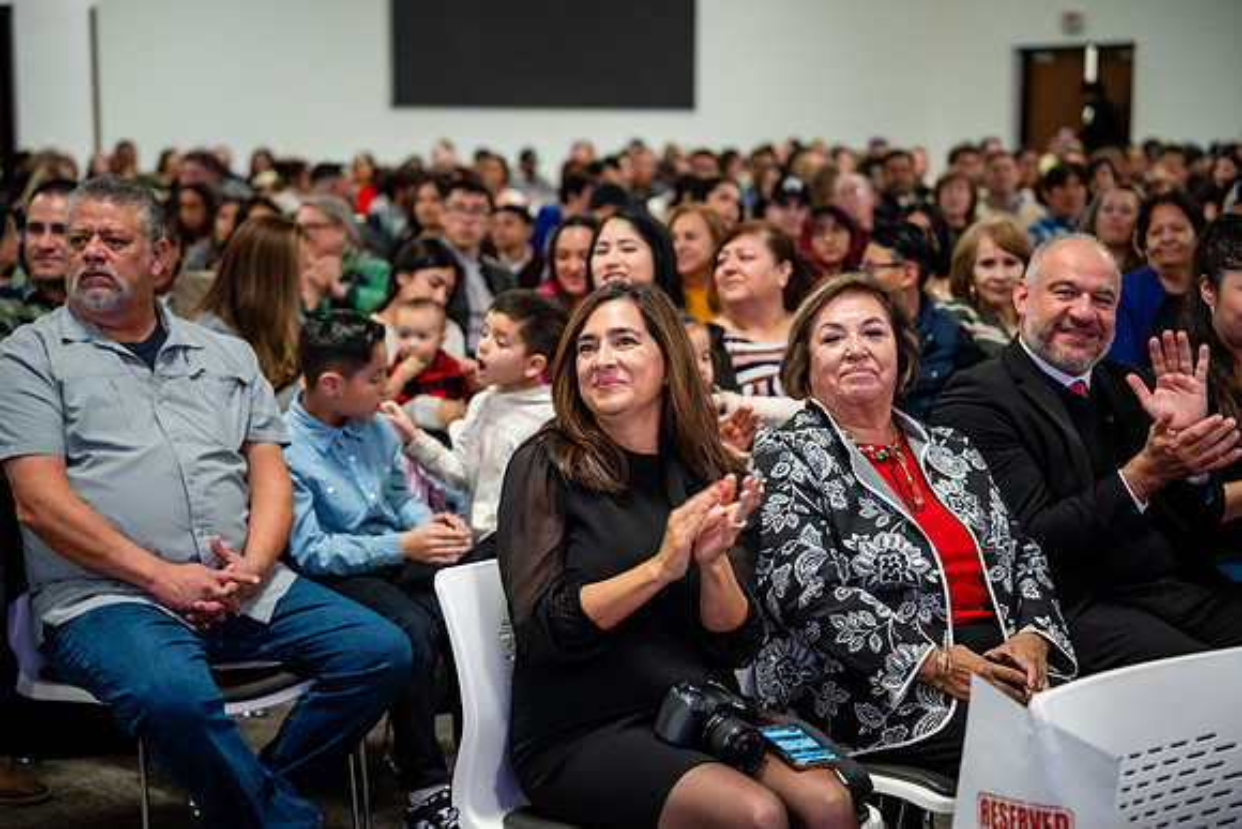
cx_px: 621
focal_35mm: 72
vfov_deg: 18.9
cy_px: 414
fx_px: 2485
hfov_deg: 28.1
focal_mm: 70
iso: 3200
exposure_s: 1/200
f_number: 2.8
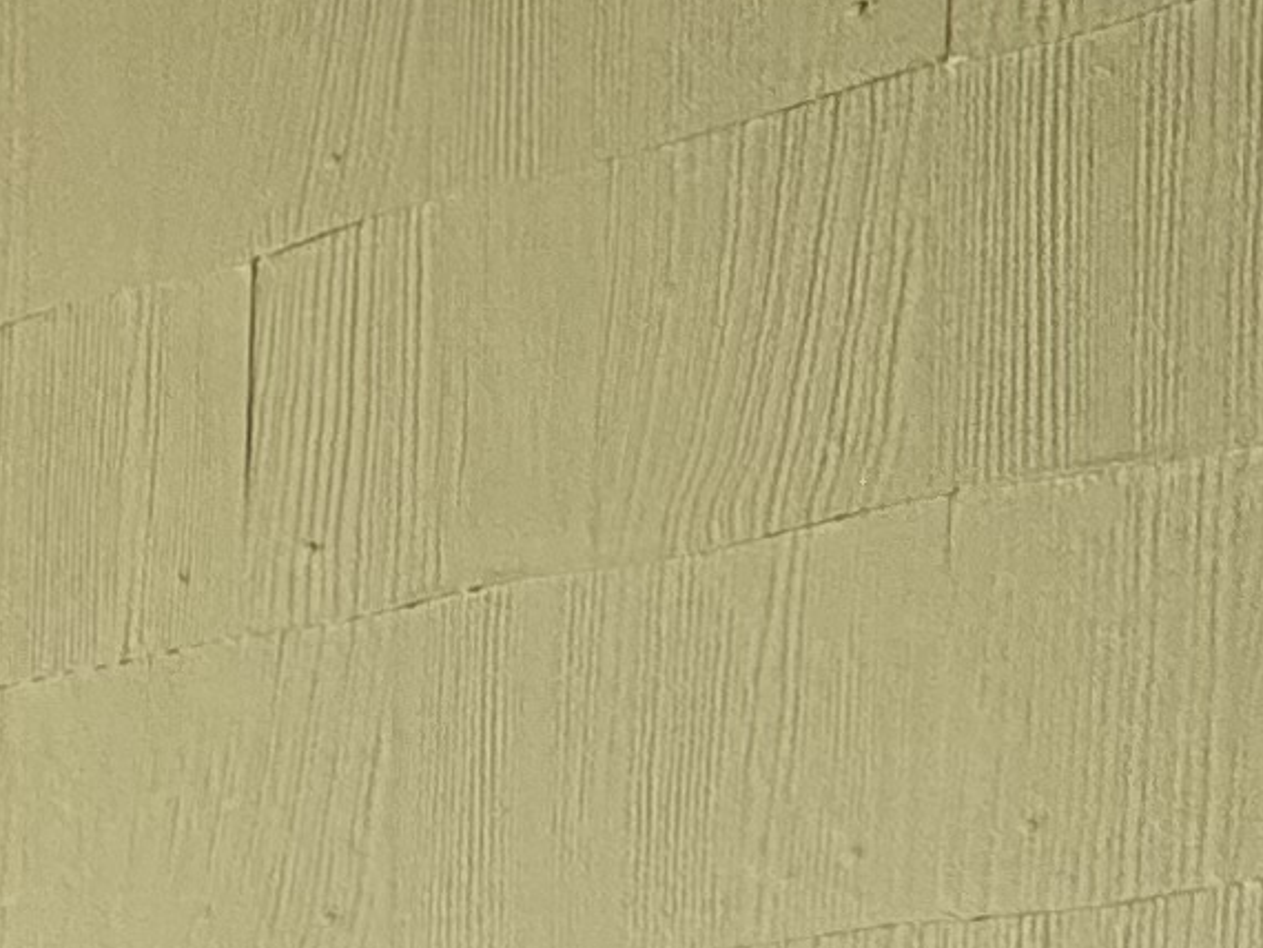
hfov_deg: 14.7
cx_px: -1533
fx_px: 3614
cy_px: 1548
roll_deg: -0.9
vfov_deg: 13.8
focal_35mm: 99
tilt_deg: -1.4
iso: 40
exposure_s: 1/99
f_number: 2.2
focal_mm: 2.22
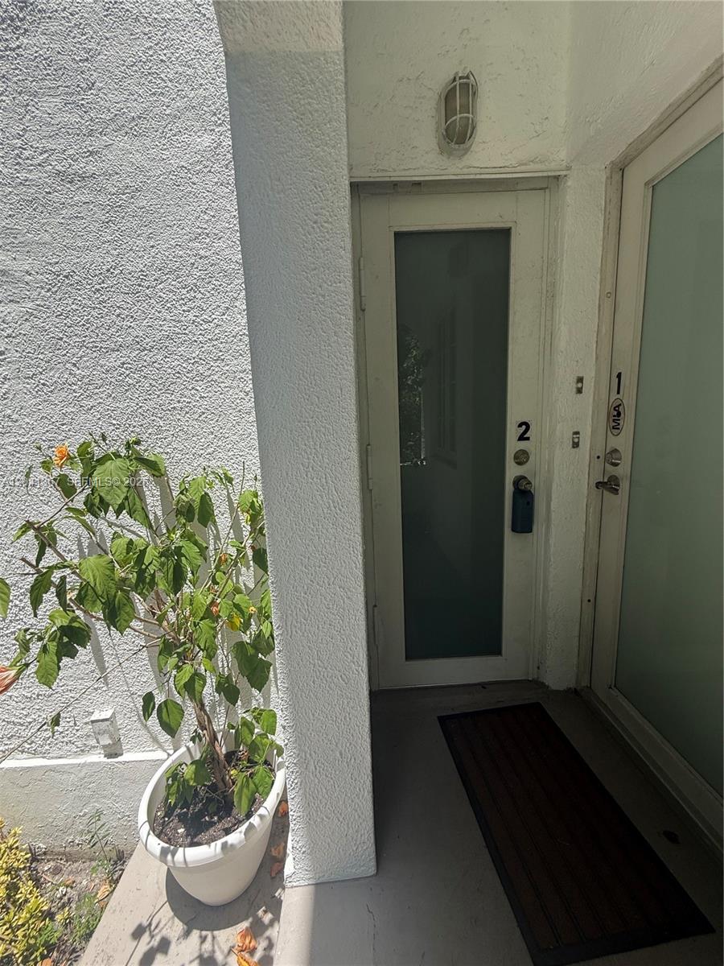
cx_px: 362
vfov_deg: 102.1
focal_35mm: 14
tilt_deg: -8.3
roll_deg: +2.6
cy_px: 483
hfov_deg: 85.7
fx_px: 390
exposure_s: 1/701
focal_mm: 2.22
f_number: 2.2
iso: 50
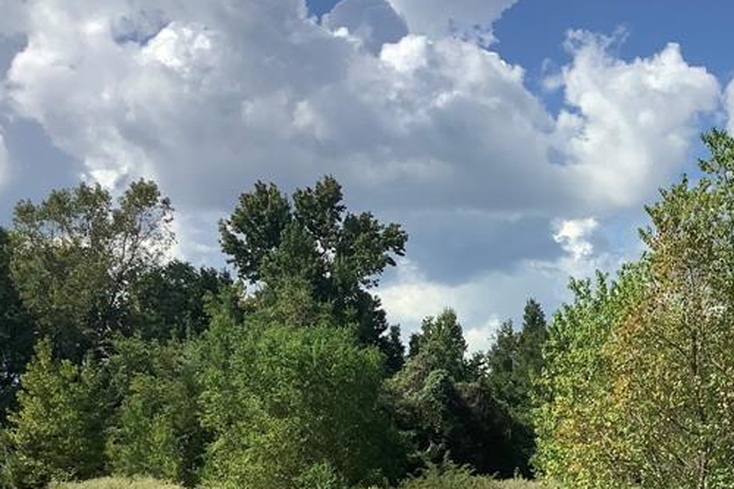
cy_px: 385
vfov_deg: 20.4
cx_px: 665
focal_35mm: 66
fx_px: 1345
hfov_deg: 29.2
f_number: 2.4
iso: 25
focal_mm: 3.3
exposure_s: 1/1597
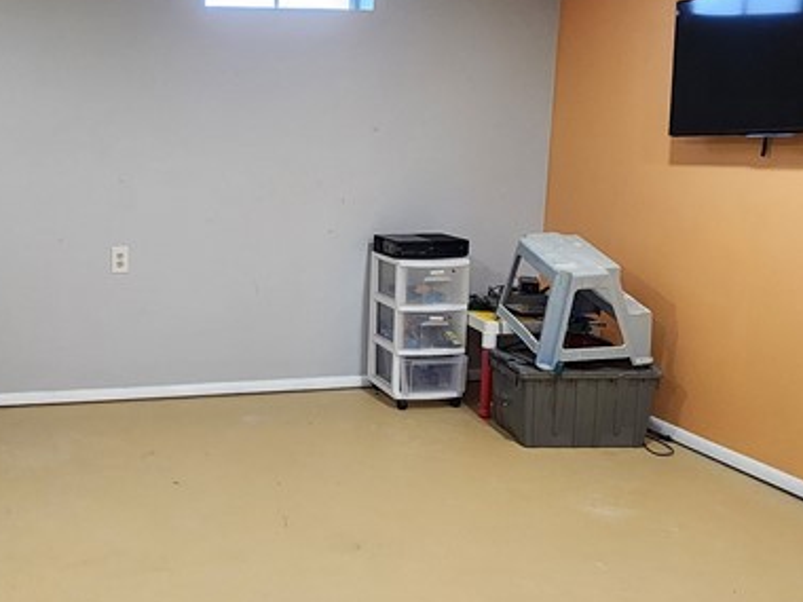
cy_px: 272
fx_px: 812
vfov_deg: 40.7
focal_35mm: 35
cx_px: 104
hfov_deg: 48.0
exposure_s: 1/60
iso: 320
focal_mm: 2.2
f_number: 2.2
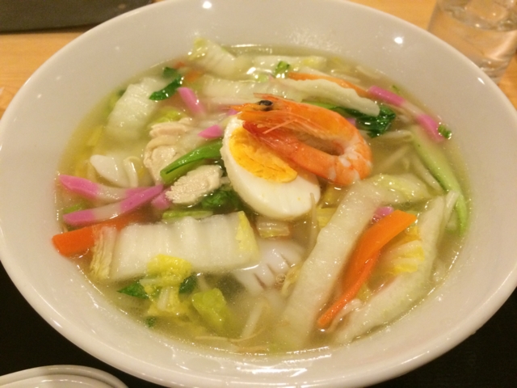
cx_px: 258
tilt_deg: -52.0
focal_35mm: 29
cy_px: 194
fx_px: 433
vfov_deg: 48.2
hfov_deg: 61.7
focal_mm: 4.15
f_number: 2.2
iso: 250
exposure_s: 1/30
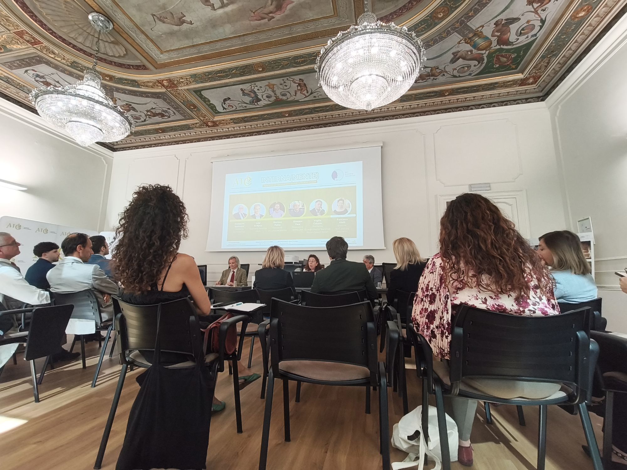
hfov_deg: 98.2
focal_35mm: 15
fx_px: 272
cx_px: 314
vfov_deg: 81.7
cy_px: 235
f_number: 2.2
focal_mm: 1.67
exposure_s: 1/100
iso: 80
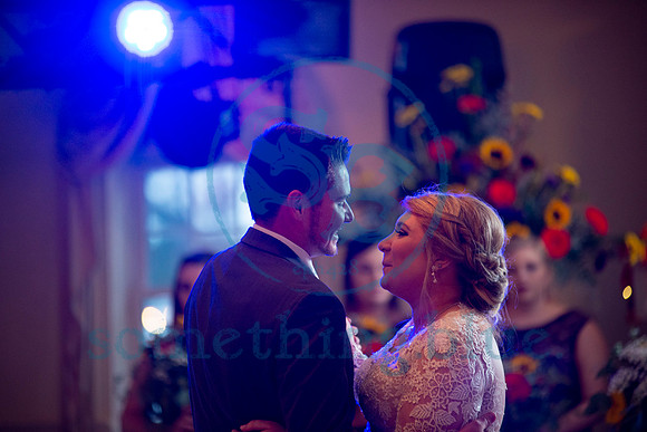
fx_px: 3325
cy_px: 216
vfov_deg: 7.4
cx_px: 324
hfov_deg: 11.1
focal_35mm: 185
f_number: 2.8
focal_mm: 185
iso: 1600
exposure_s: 1/200
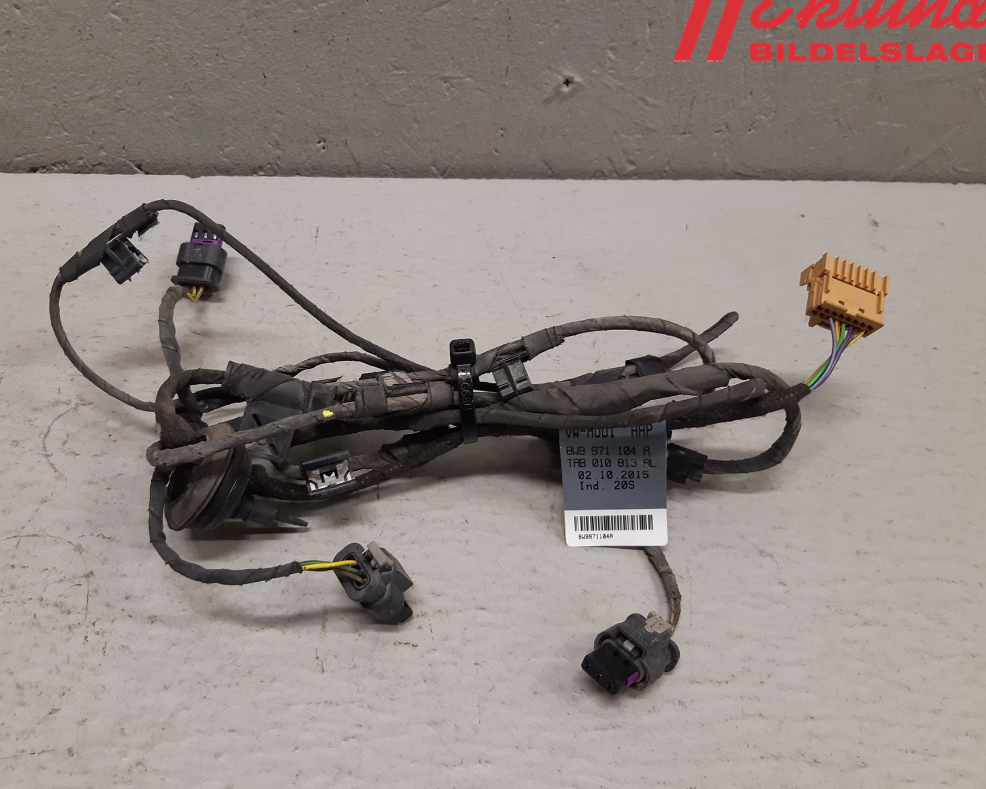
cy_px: 402
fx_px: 876
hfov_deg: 58.6
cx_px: 440
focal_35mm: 30
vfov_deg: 48.5
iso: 125
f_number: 1.7
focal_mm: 3.93
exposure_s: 1/50
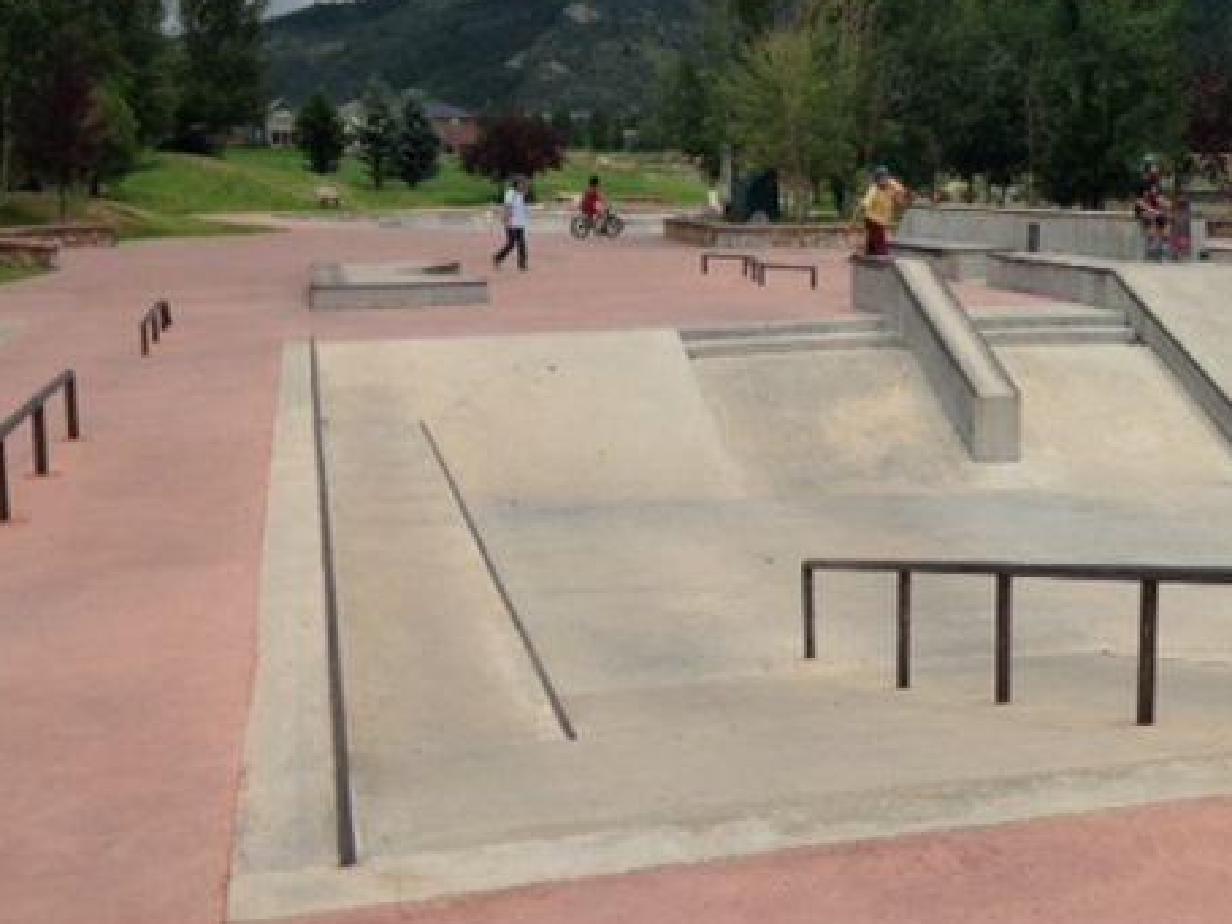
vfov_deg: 25.2
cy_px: 474
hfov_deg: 32.7
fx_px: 2064
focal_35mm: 58
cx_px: 899
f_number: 2.4
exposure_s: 1/786
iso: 50
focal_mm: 4.12
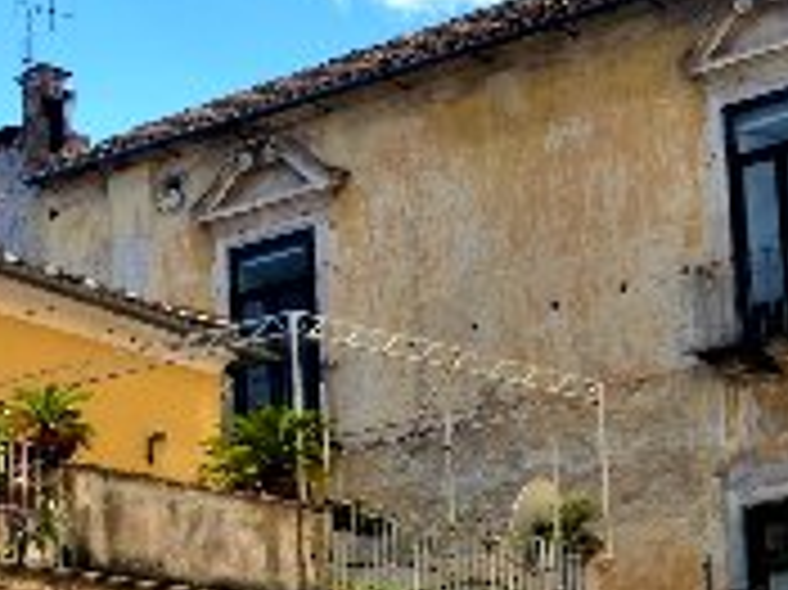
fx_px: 3144
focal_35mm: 138
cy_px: 730
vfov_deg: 10.5
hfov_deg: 13.2
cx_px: -536
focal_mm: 21
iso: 200
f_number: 11
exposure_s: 1/100
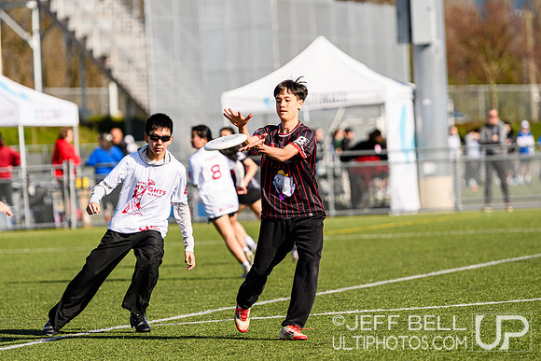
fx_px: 4171
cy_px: 180
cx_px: 270
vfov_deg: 5.0
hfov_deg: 7.4
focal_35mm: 278
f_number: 3.2
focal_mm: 185
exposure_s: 1/2500
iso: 160
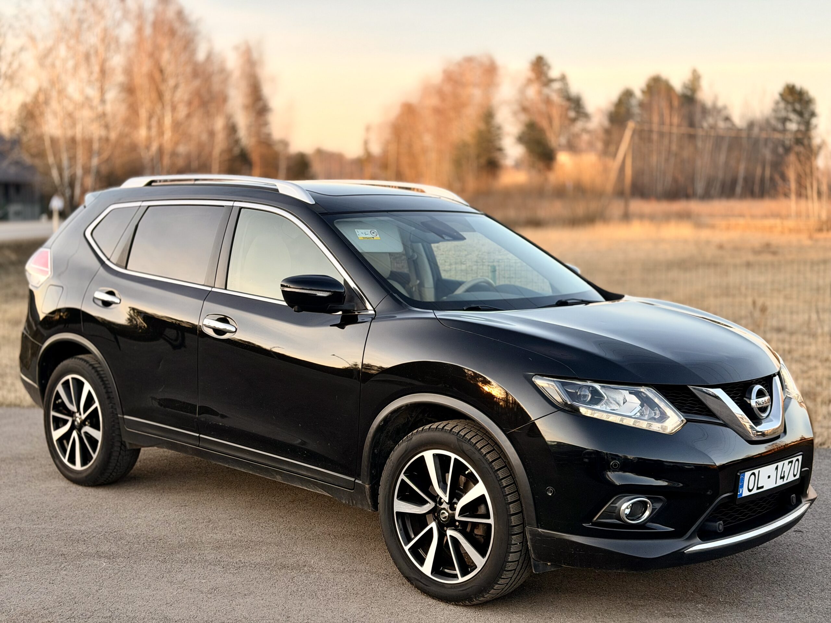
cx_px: 416
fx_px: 1152
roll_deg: +0.6
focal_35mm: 48
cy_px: 312
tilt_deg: -5.9
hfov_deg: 39.7
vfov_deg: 30.3
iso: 80
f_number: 1.78
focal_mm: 6.76
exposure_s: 1/503
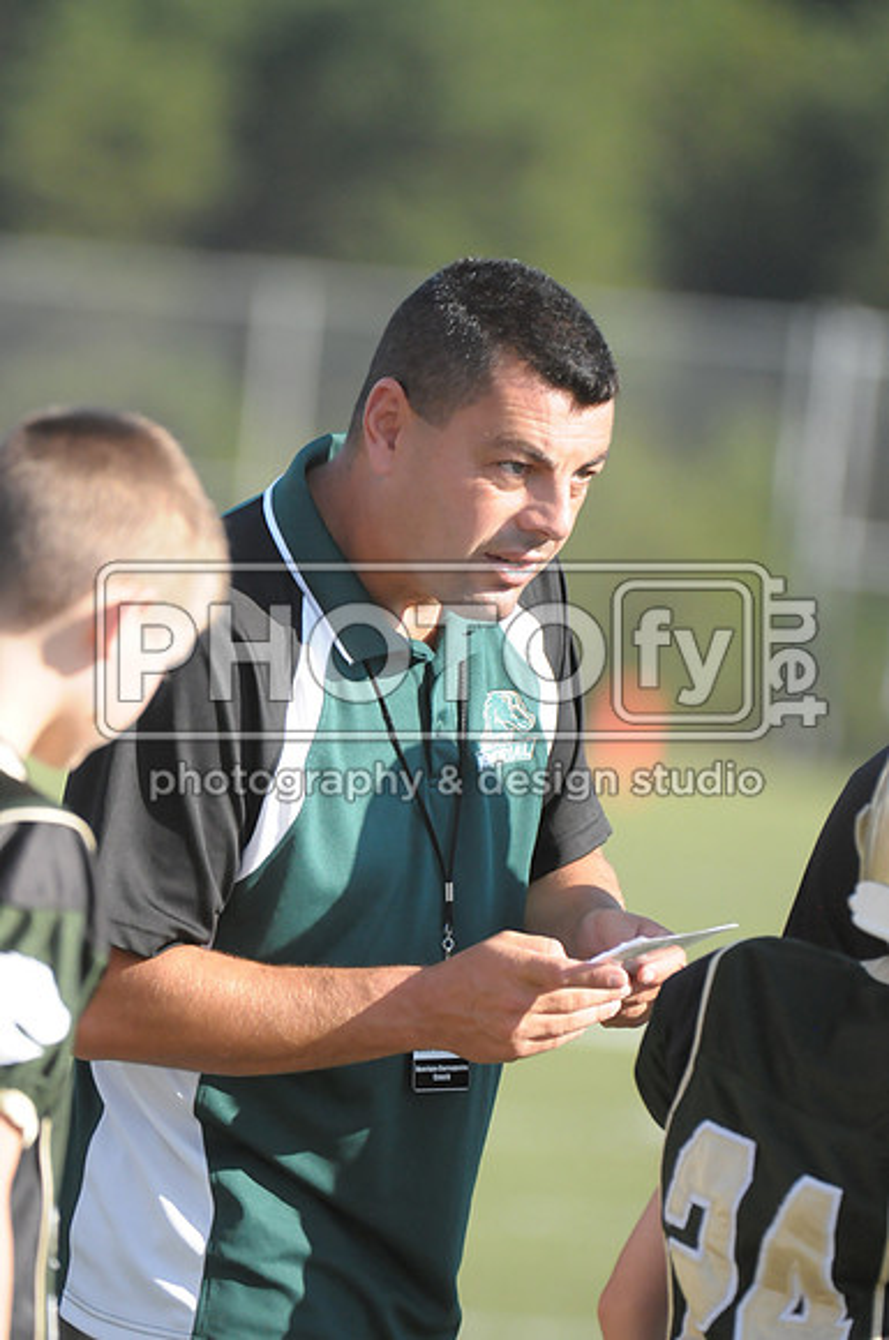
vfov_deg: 4.9
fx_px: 15603
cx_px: 444
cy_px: 670
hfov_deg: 3.3
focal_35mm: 420
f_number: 4
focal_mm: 280
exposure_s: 1/4000
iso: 1600
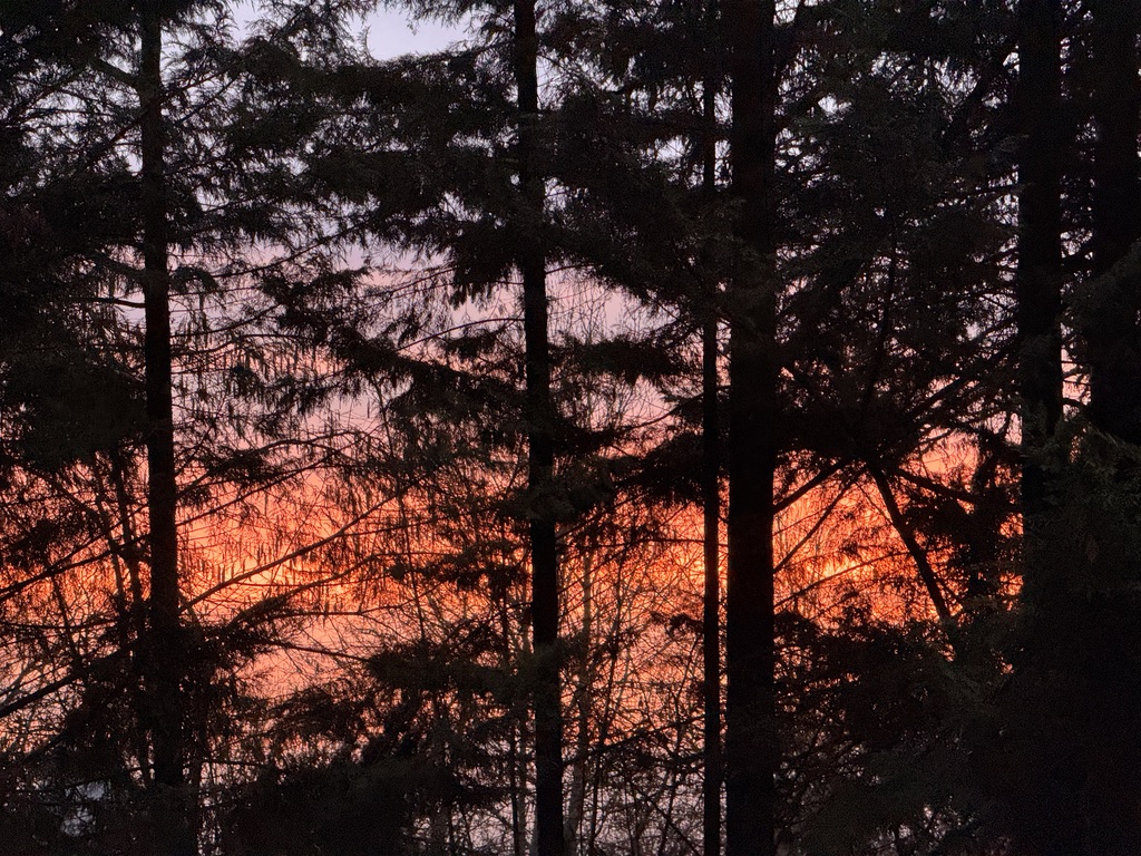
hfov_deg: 16.4
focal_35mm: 120
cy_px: 428
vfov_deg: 12.3
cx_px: 570
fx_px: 3955
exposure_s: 1/45
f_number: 2.8
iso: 800
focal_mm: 15.66
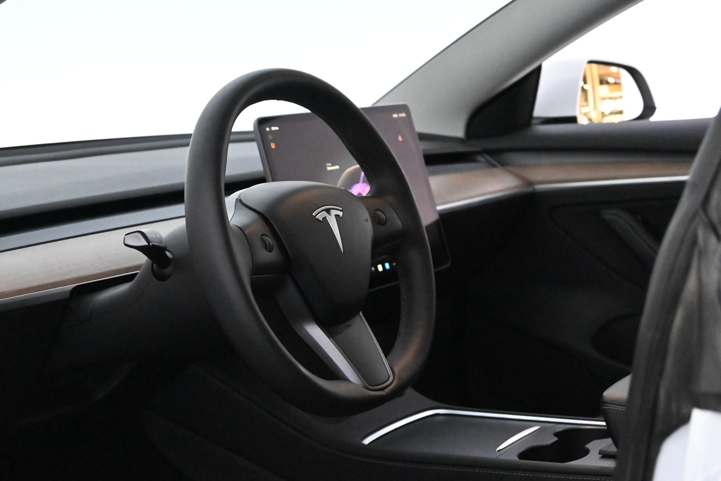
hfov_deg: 28.6
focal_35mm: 70
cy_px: 240
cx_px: 360
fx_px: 1412
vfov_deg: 19.3
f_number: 6
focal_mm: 47
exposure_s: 1/80
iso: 16000
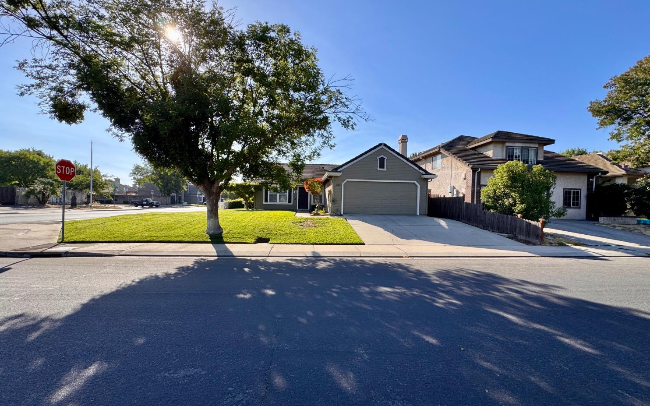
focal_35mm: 15
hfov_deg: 101.5
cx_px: 328
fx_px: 266
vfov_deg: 74.7
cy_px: 211
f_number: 2.2
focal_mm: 2.22
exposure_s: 1/1034
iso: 40
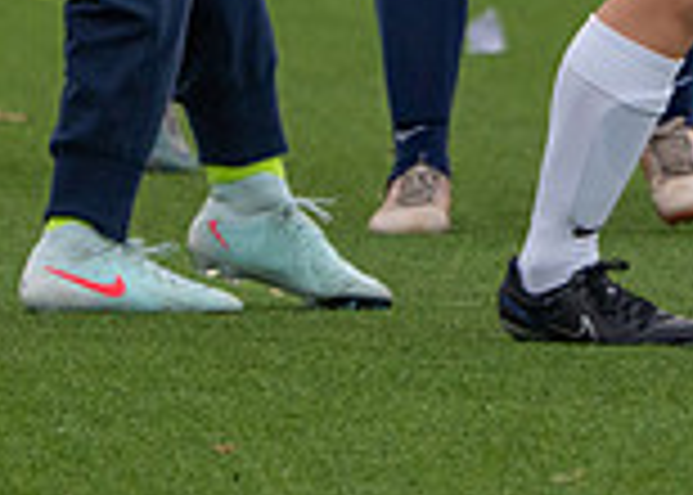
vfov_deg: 1.0
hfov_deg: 1.5
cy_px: -303
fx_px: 27161
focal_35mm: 1380
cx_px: 916
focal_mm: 300
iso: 800
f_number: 5.6
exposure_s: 1/1250
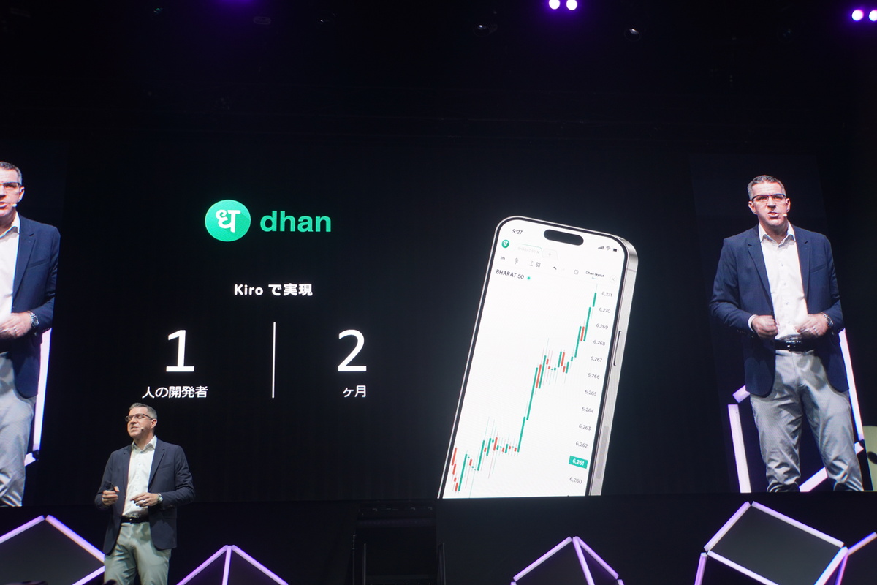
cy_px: 292
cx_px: 438
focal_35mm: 41
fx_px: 1001
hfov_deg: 47.3
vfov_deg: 32.6
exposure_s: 1/50
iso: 250
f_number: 4
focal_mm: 27.4
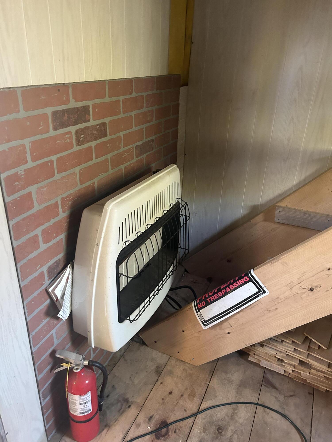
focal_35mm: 26
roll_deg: -2.2
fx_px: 332
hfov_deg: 53.1
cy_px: 221
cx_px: 166
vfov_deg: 67.3
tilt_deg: -23.9
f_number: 1.5
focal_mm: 5.7
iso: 500
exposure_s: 1/58
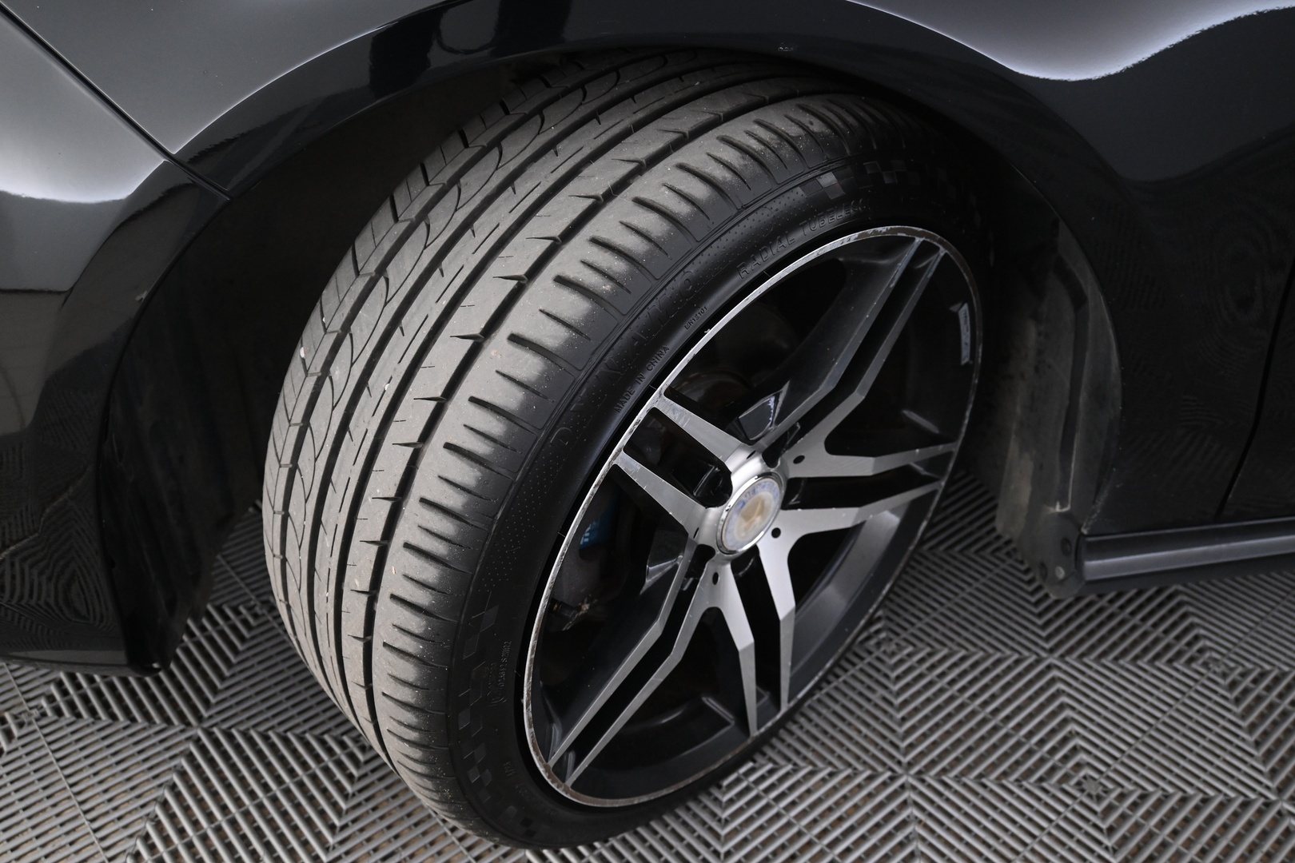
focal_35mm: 31
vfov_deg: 42.6
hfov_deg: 60.7
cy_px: 432
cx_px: 648
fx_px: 1106
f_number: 3.8
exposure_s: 1/30
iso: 1000
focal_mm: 20.5
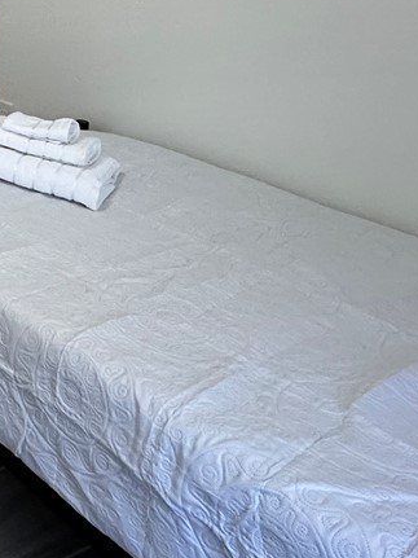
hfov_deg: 22.2
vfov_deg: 32.5
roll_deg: -1.1
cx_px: -238
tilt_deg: -6.9
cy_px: -50
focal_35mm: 52
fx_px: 838
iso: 160
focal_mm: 2.22
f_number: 2.2
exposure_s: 1/120
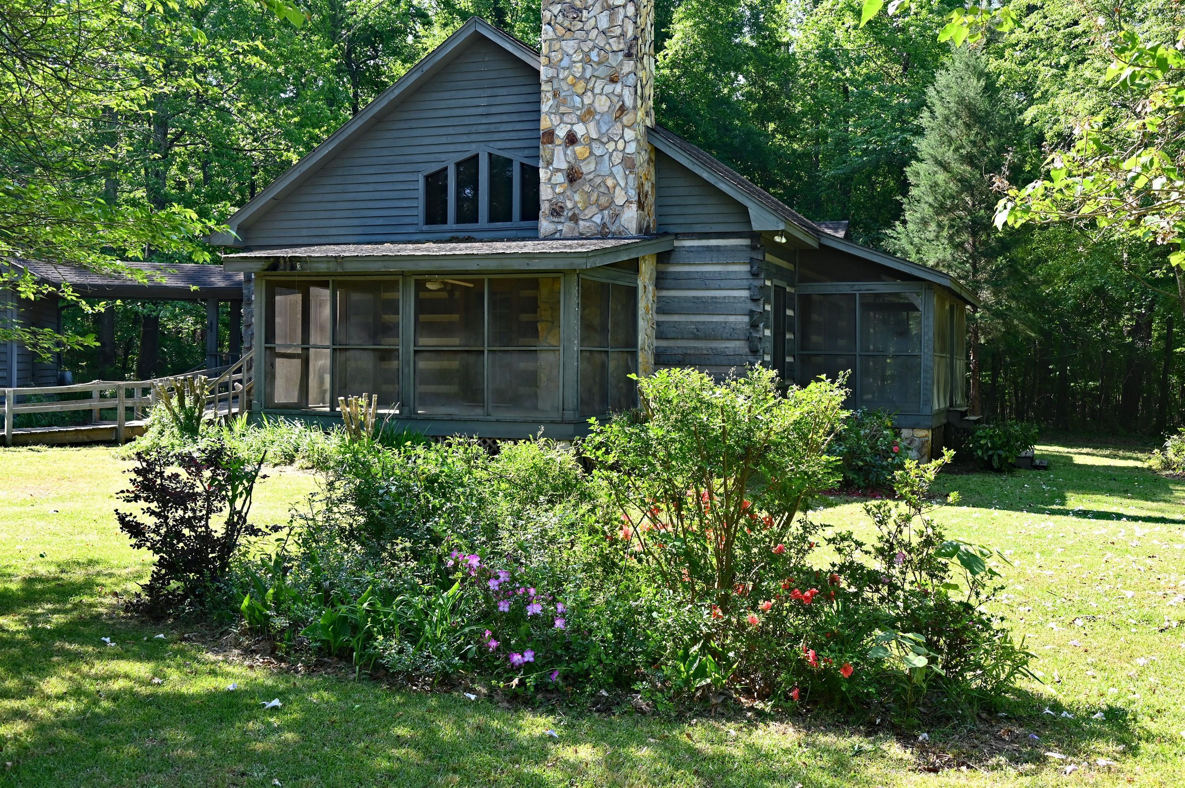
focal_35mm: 40
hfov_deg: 48.5
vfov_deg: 33.4
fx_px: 1316
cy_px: 394
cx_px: 592
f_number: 10
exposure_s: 1/100
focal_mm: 40
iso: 280
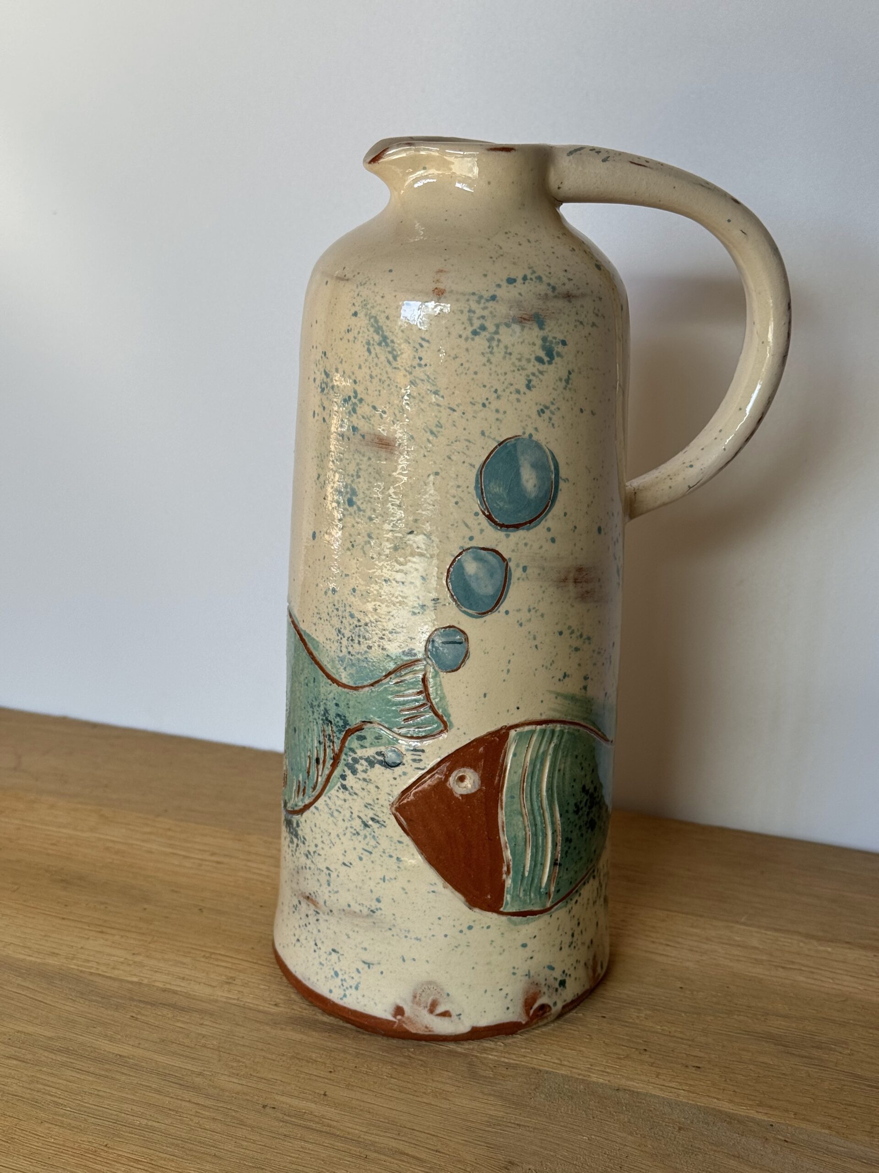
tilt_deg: -16.1
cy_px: 586
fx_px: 1625
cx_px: 440
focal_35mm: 48
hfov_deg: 30.3
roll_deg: -2.1
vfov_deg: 39.7
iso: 64
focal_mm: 6.76
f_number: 1.78
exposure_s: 1/474
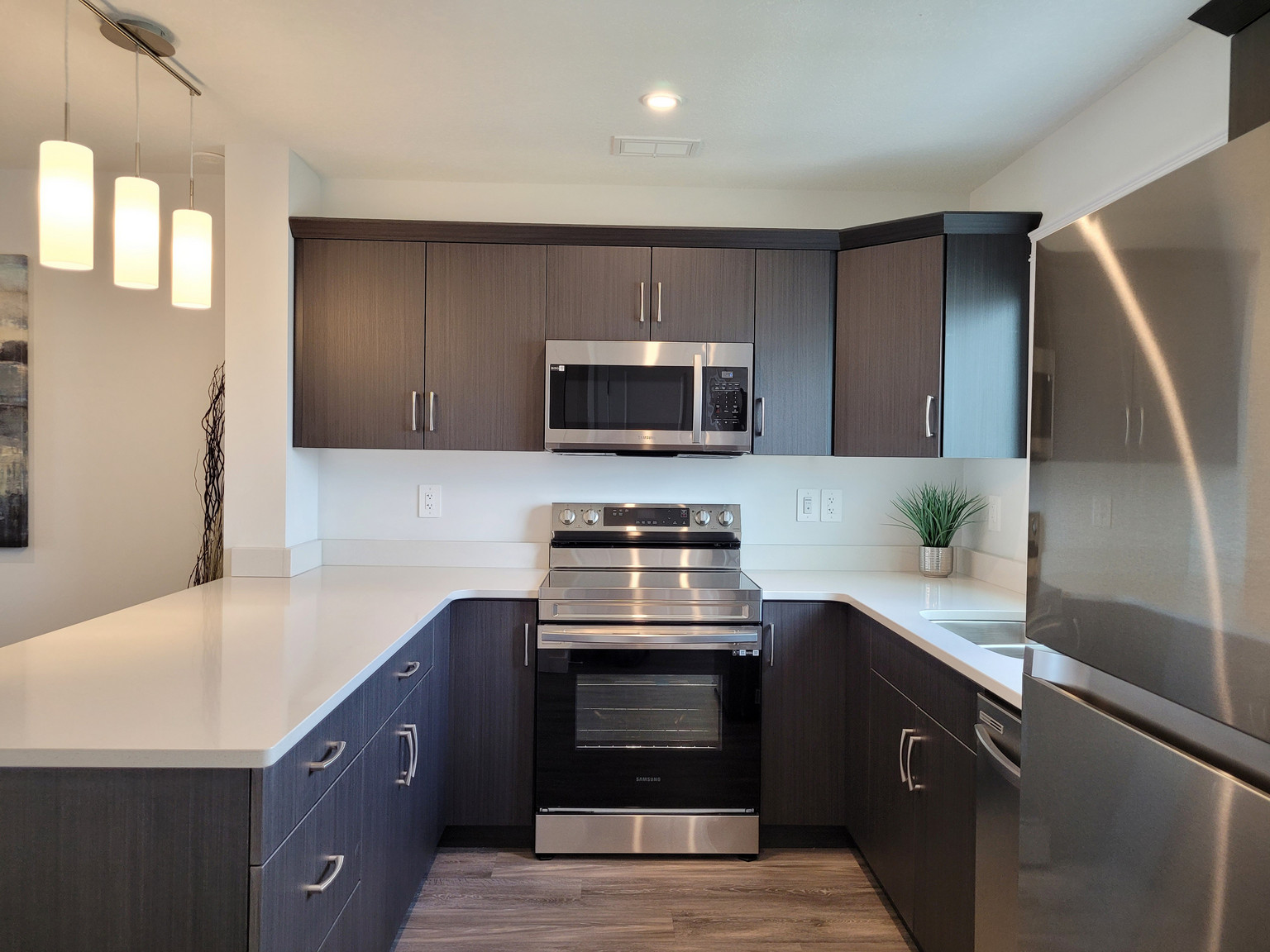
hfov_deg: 67.3
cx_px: 635
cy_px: 476
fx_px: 954
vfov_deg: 53.1
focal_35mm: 26
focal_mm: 5.4
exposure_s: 1/120
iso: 160
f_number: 1.8
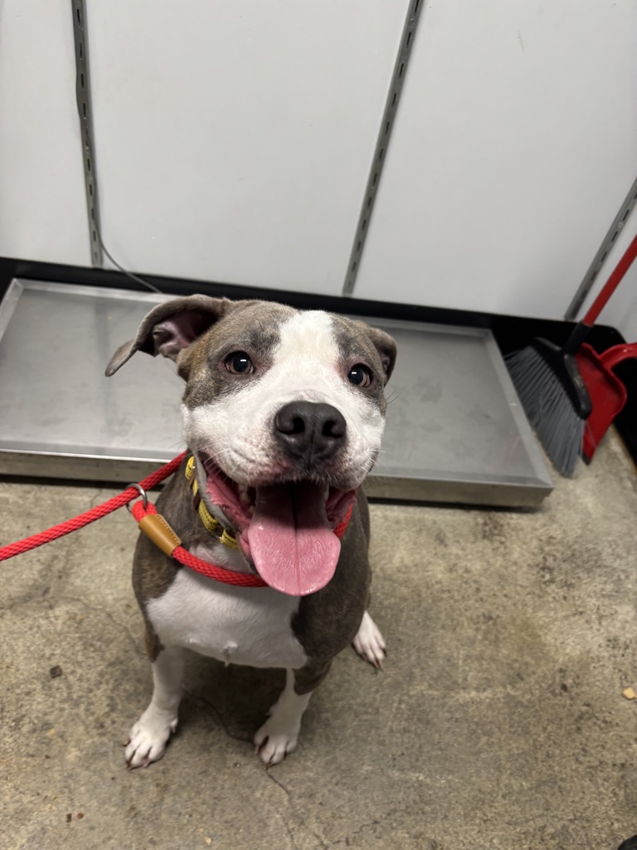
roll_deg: -14.3
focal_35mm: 26
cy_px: 425
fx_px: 638
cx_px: 318
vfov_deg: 67.3
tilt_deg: -43.9
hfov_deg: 53.1
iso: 125
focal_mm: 5.96
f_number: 1.6
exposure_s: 1/60
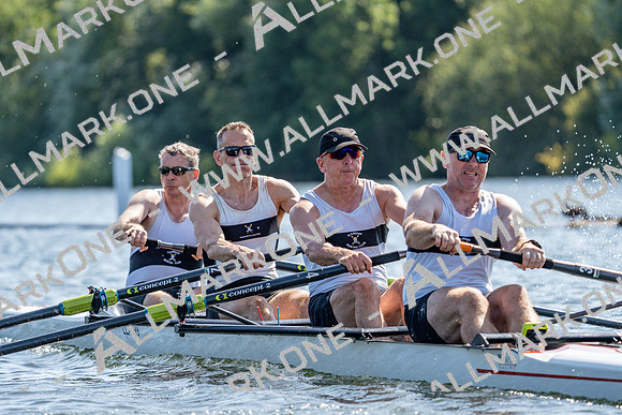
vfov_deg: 4.1
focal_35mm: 335
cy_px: 208
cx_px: 311
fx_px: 5789
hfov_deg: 6.2
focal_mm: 335
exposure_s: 1/2000
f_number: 6.3
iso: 500
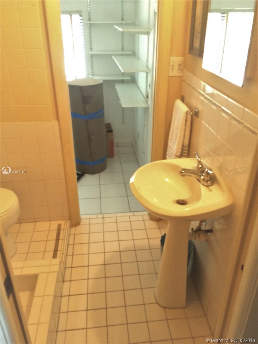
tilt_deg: -29.7
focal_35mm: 29
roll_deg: +0.0
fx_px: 288
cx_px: 129
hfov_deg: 48.2
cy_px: 172
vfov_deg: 61.7
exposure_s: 1/17
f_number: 2.2
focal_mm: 4.15
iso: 320
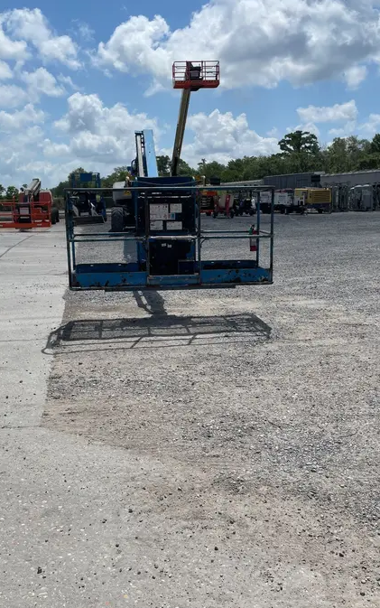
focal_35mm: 30
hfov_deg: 41.8
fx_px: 497
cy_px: 288
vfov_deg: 62.8
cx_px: 166
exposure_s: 1/8403
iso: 32
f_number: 1.6
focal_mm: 4.2
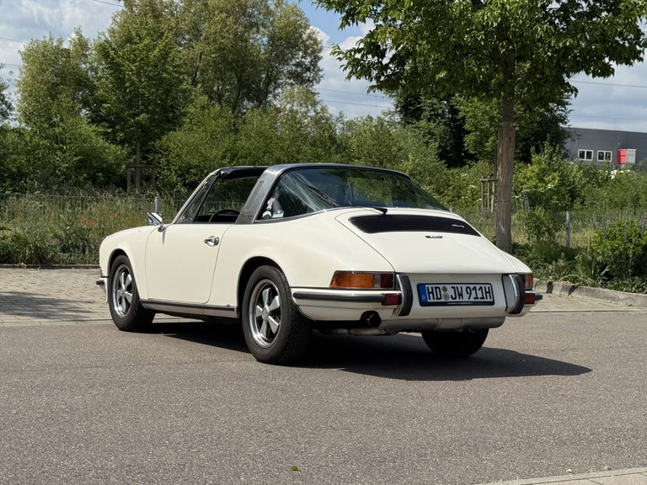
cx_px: 324
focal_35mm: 48
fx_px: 897
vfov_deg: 30.3
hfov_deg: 39.7
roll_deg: -0.6
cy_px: 242
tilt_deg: -2.3
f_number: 1.78
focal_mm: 6.76
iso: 64
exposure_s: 1/5376
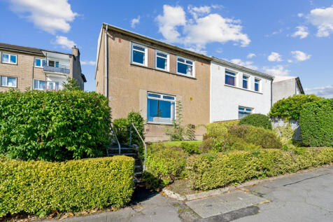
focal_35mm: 16
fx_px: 148
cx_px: 166
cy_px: 111
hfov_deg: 96.8
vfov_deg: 73.7
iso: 50
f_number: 6.3
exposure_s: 1/160
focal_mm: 16
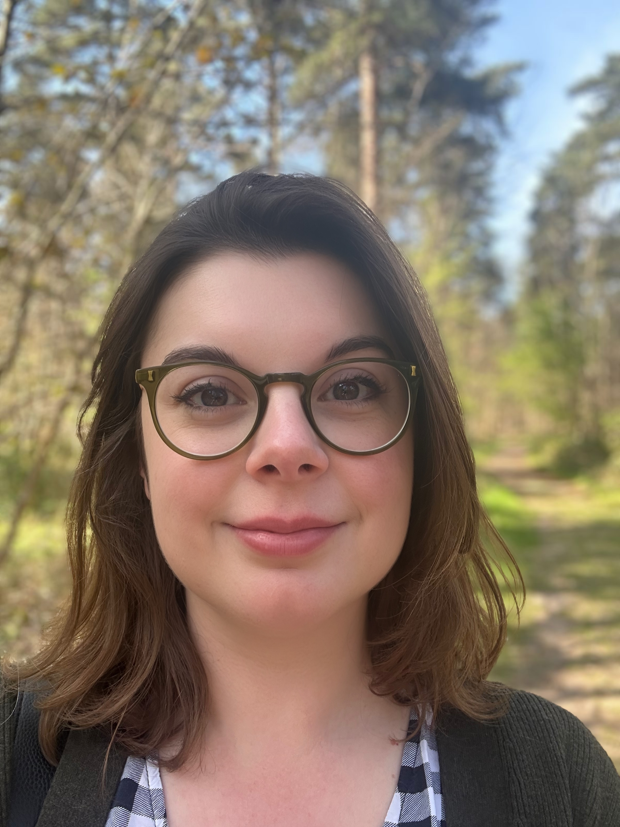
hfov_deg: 46.8
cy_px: 414
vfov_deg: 60.0
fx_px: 716
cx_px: 310
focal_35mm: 30
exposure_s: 1/166
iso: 40
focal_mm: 2.69
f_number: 1.9
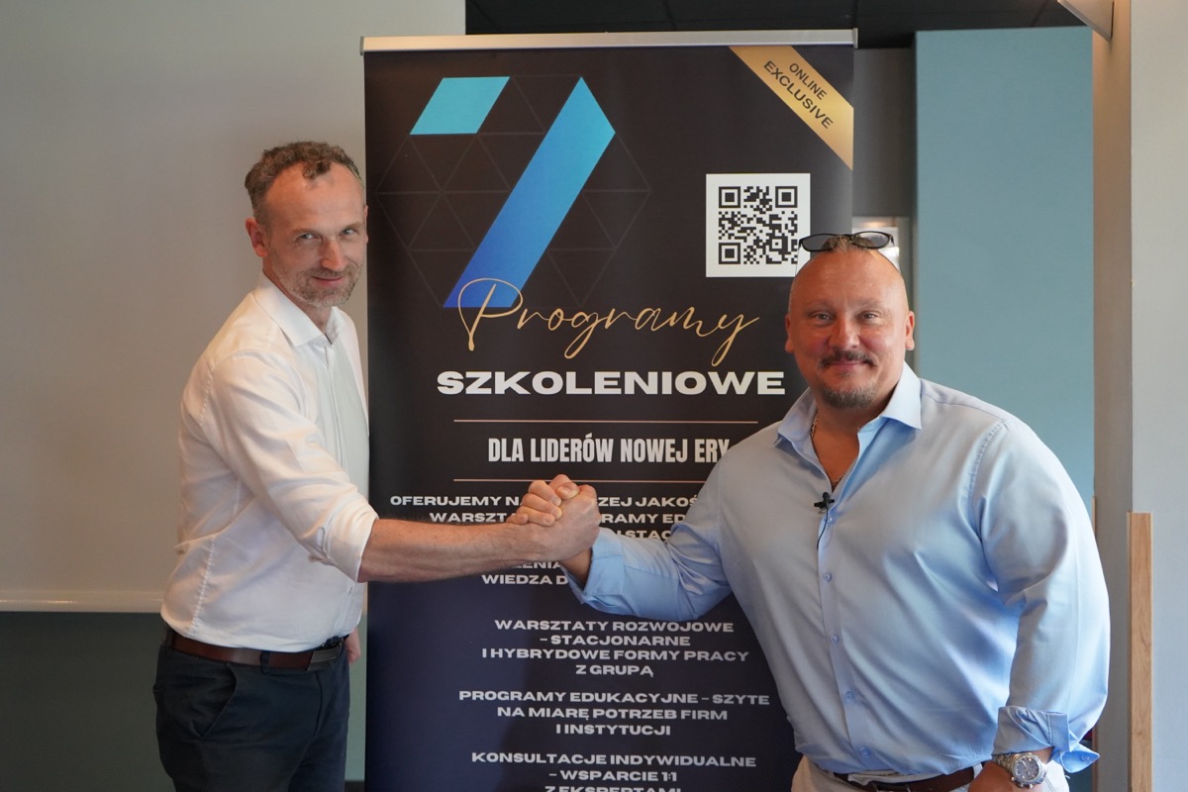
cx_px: 594
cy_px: 396
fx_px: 1617
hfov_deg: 40.3
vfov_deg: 27.5
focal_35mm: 49
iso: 6400
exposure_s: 1/160
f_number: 4.5
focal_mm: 49
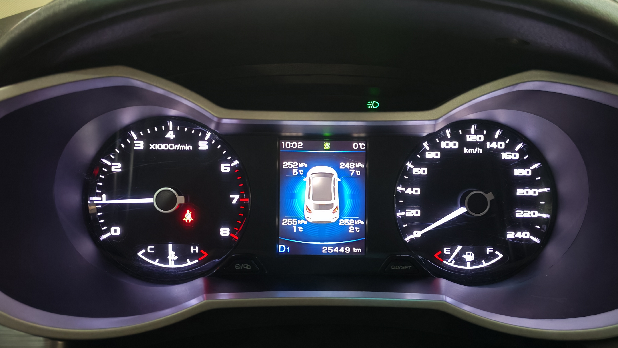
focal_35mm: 30
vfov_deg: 38.9
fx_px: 492
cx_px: 313
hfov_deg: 64.3
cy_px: 178
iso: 640
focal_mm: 5.52
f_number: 1.95
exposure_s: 1/25
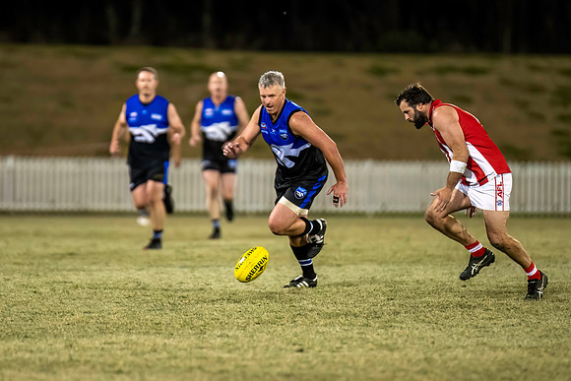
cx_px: 259
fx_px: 7307
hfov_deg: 4.5
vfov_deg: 3.0
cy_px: 184
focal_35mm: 461
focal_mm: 300
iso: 2500
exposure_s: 1/1250
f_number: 2.8
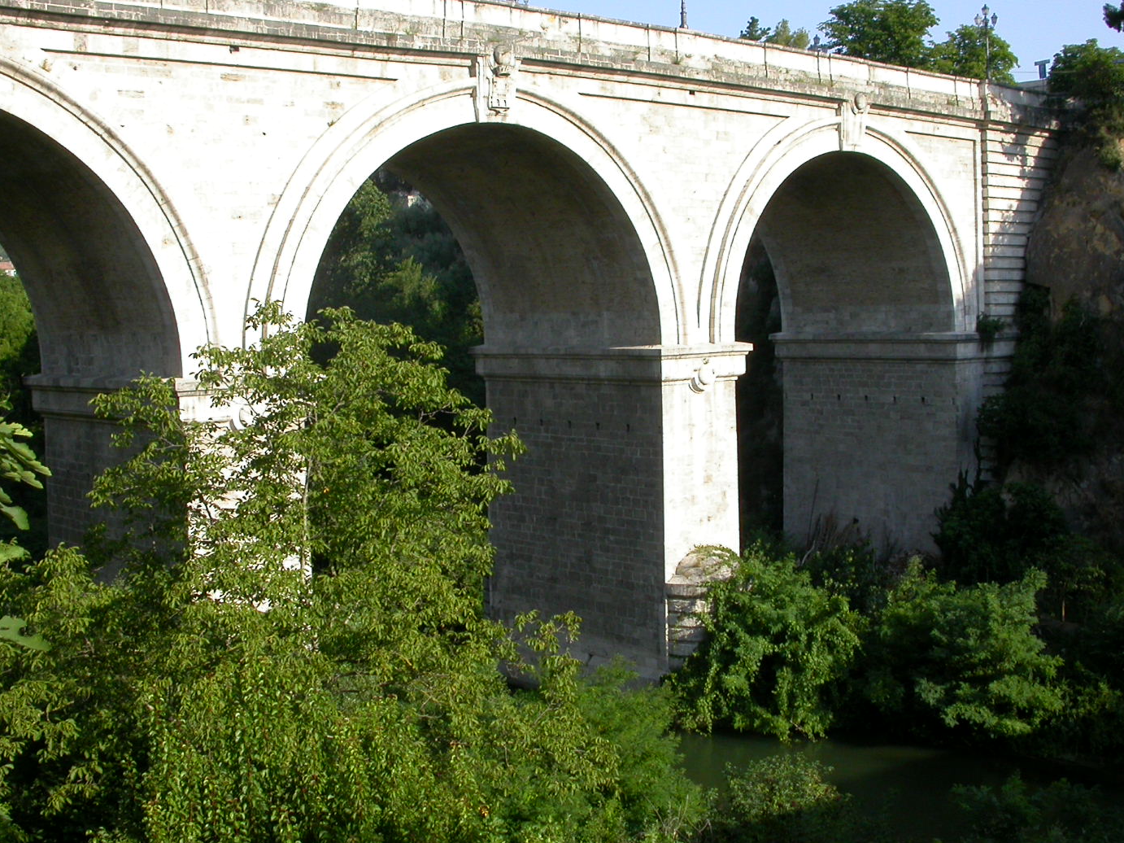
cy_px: 410
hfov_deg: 43.0
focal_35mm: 44
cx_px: 558
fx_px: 1428
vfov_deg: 32.9
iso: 100
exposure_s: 1/229
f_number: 6.7
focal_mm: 7.85
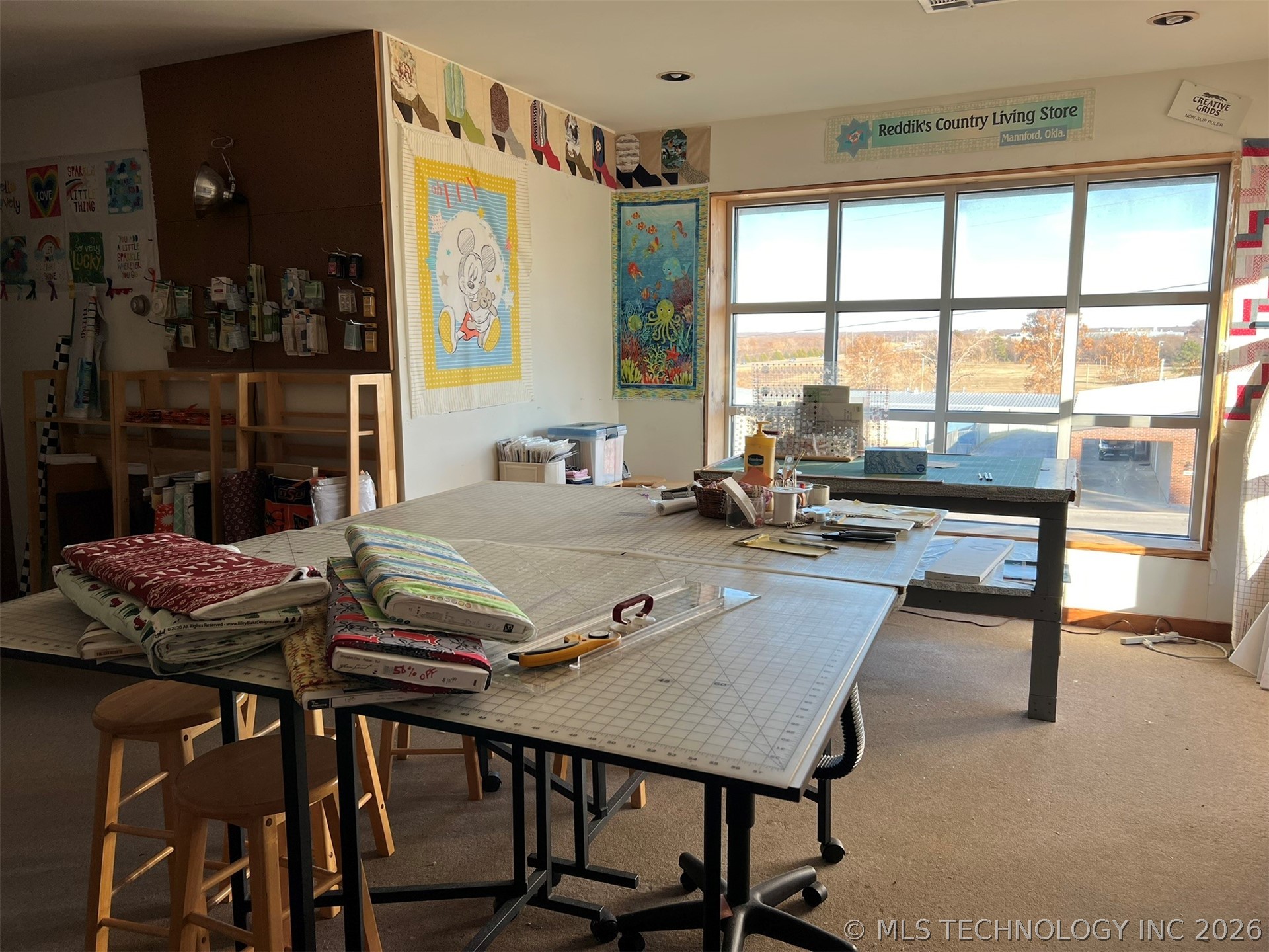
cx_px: 634
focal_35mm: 26
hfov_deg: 67.3
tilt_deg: -8.3
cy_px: 476
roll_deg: +0.2
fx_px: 953
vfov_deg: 53.1
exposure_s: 1/197
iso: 40
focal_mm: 5.7
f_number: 1.5
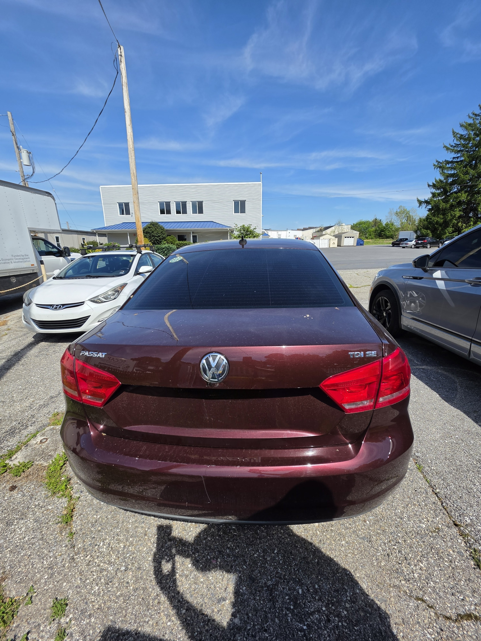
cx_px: 240
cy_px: 320
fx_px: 241
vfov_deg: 106.2
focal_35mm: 13
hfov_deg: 89.9
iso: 32
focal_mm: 2.2
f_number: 1.9
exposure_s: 1/1563
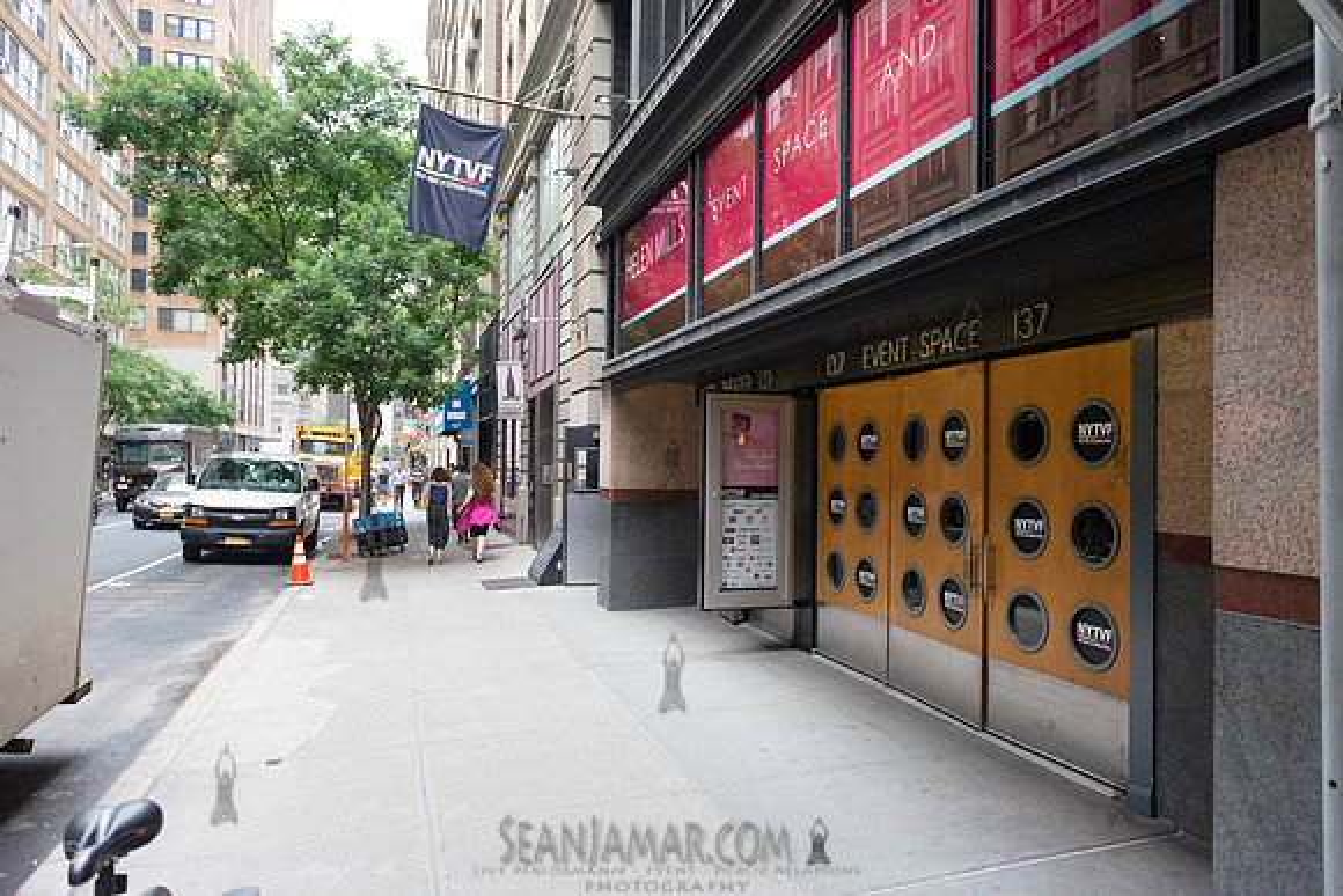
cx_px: 672
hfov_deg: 73.7
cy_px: 448
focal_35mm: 24
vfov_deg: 53.2
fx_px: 896
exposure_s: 1/4000
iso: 2500
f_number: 4
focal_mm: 24
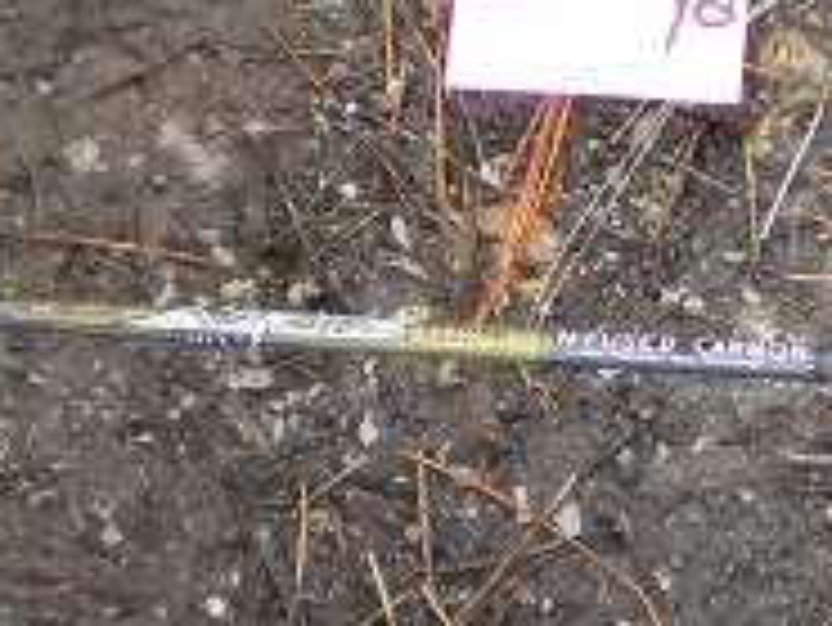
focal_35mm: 142
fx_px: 3415
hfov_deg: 13.6
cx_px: 917
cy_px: 176
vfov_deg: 10.4
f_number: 3.1
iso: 80
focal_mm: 6.3
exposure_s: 1/175
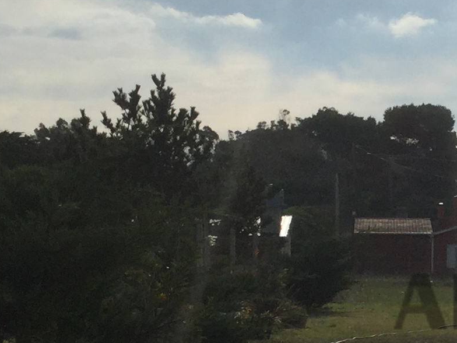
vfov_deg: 11.4
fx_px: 1703
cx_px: 572
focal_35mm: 129
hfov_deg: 14.7
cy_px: 314
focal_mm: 3.3
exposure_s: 1/3891
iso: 25
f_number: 2.4
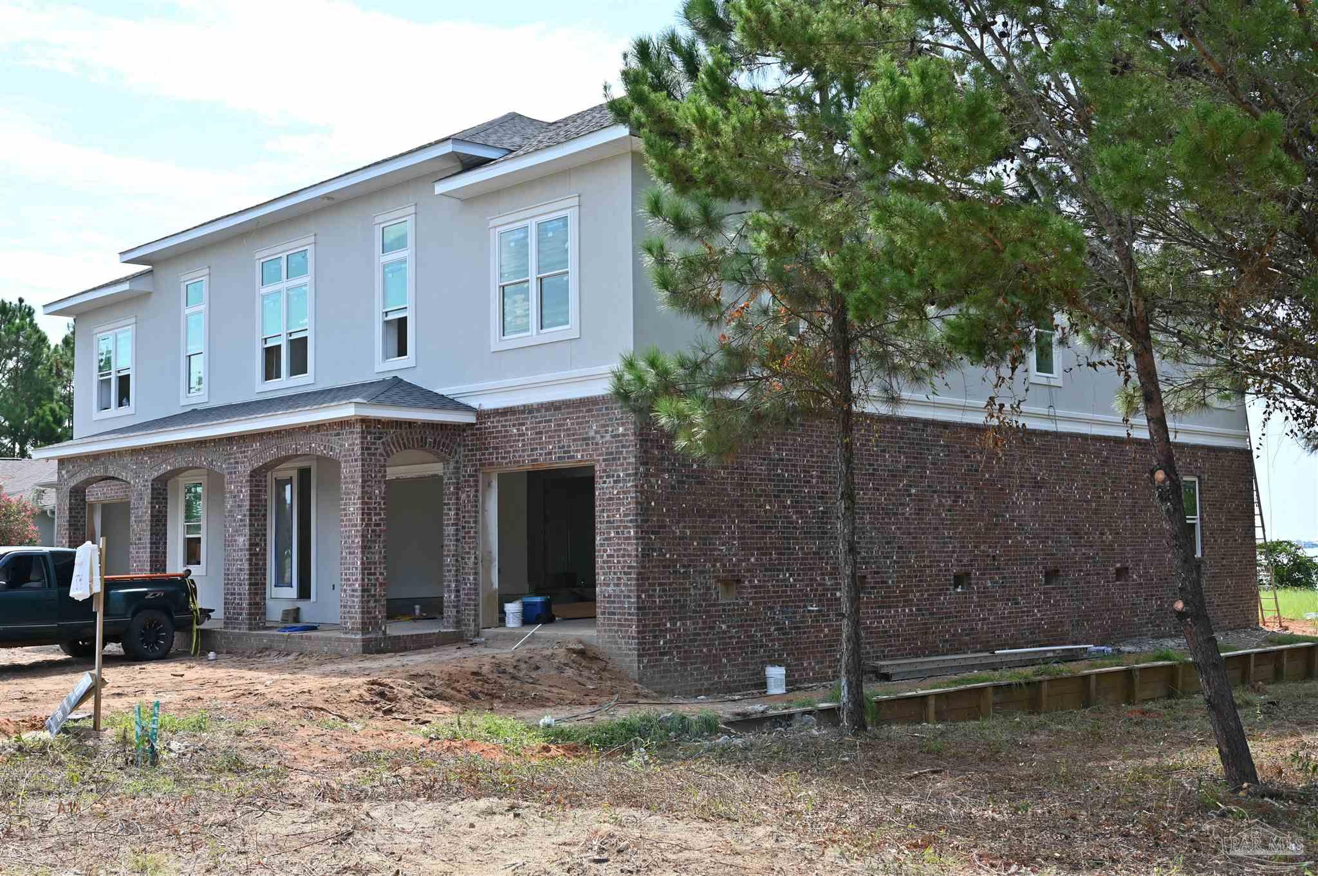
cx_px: 659
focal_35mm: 38
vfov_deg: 35.0
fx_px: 1390
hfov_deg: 50.7
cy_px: 438
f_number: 6.3
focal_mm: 38
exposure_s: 1/320
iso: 100
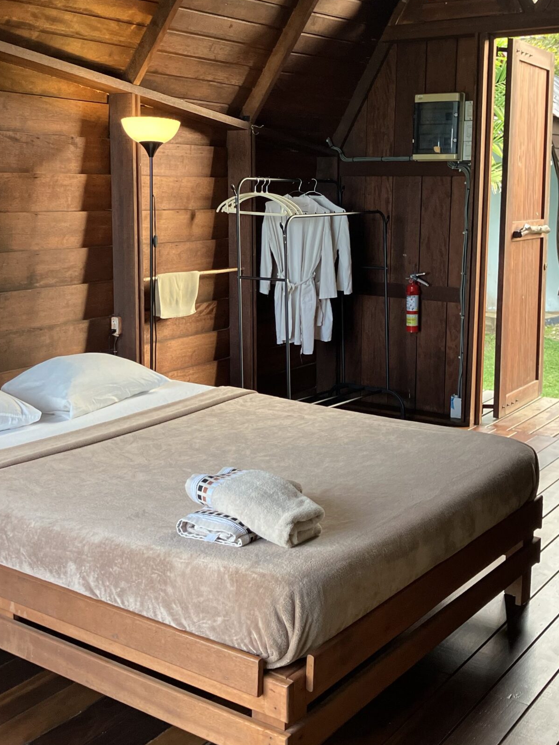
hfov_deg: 32.2
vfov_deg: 41.9
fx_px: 969
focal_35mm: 45
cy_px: 302
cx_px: 265
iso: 125
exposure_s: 1/60
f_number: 1.8
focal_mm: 3.99
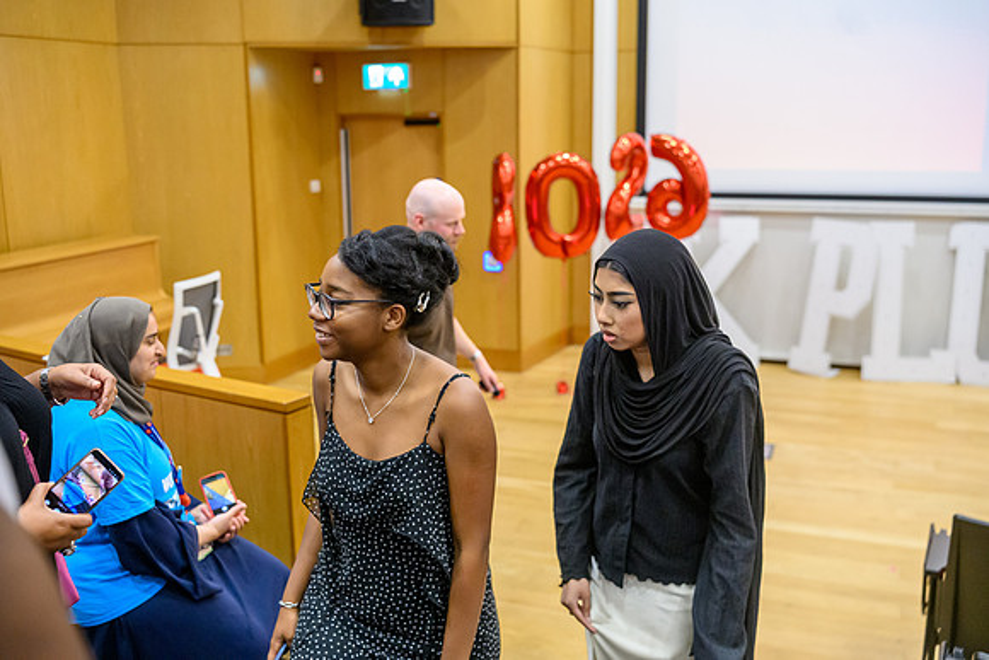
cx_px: 494
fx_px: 966
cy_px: 330
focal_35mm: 35
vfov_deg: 37.7
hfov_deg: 54.2
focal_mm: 35
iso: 10000
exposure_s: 1/500
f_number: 2.8
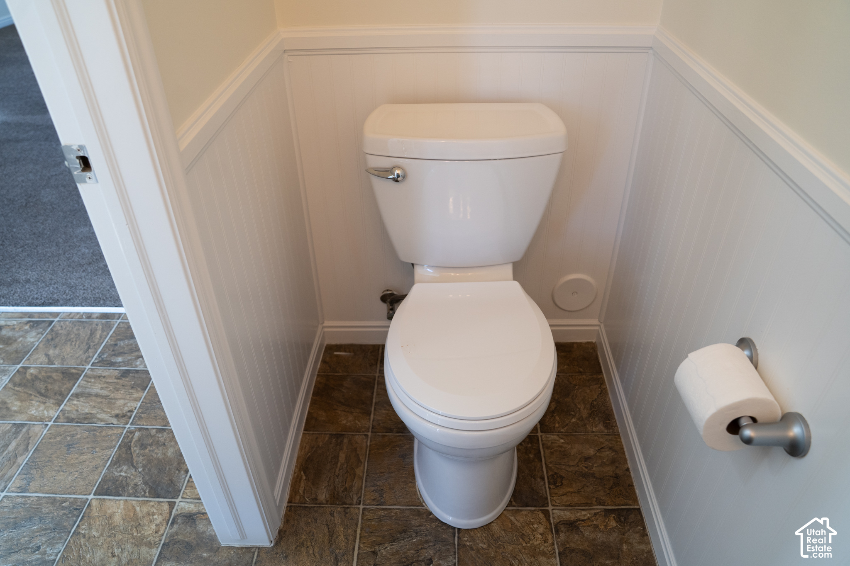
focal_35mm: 25
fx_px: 581
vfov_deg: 51.9
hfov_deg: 72.3
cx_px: 425
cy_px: 283
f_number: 4
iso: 640
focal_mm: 24
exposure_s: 1/160
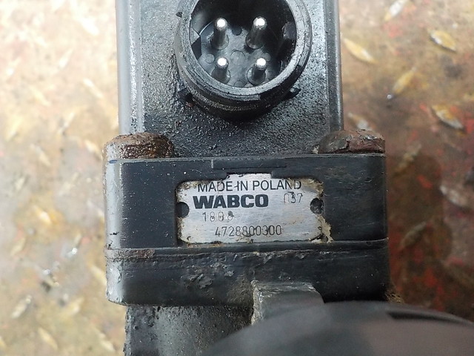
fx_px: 411
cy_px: 178
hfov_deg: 60.0
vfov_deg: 46.8
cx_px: 237
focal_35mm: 30
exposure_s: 1/13
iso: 800
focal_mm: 4.1
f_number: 3.3
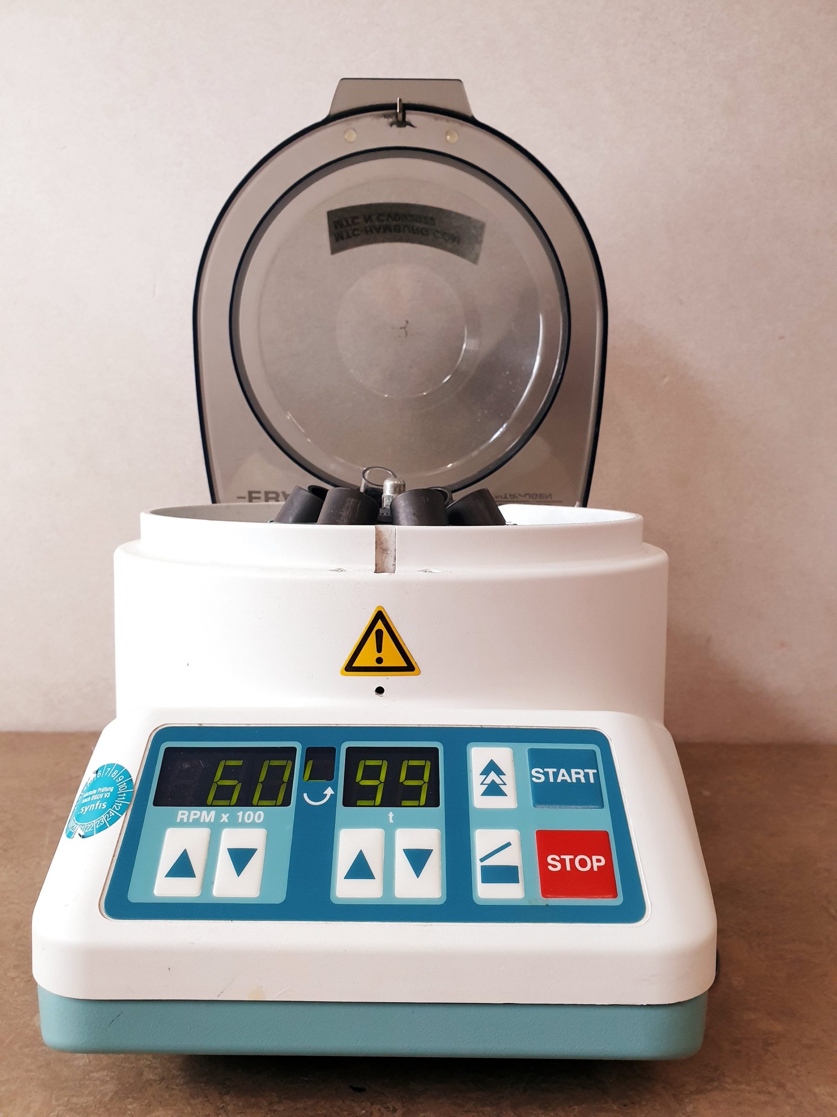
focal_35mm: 26
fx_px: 838
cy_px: 558
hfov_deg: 53.1
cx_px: 418
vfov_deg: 67.3
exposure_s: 1/50
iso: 160
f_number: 2.4
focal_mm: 4.3
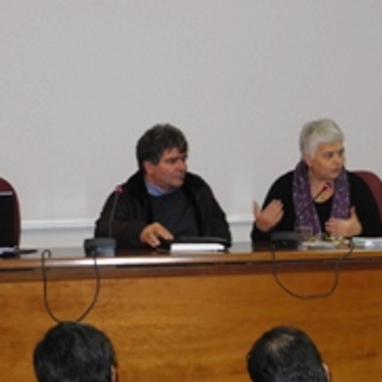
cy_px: 130
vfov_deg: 15.9
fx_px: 1361
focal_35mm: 109
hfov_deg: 15.7
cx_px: 367
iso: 264
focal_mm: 10.7
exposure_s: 1/30
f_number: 3.5
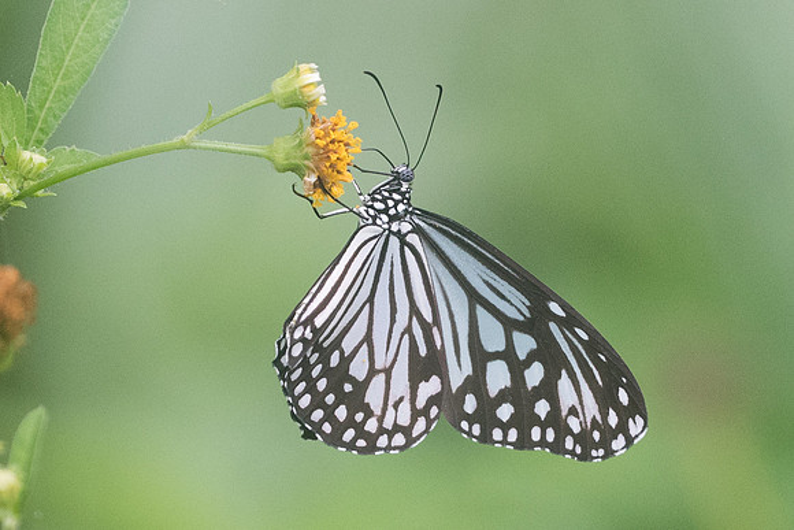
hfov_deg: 2.8
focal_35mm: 742
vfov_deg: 1.9
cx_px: 397
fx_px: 16361
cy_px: 206
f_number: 4.5
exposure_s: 1/400
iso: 800
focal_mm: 150
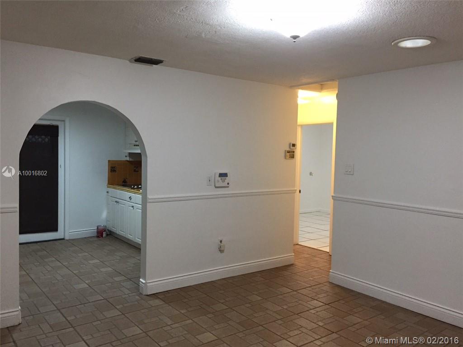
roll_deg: -2.2
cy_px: 174
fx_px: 388
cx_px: 232
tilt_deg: -5.1
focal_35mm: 29
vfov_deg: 48.2
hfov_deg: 61.7
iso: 160
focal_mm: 4.15
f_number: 2.2
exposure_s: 1/30
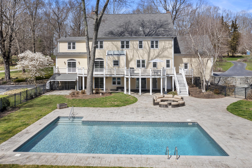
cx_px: 126
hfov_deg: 65.5
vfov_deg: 46.4
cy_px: 84
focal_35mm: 28
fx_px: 196
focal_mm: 10.26
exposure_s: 1/200
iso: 100
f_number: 5.6
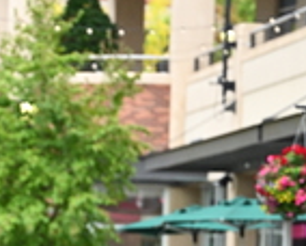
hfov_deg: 6.8
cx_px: -55
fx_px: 2566
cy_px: 291
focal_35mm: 283
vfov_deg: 5.5
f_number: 2.8
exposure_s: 1/1600
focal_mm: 78
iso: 1250
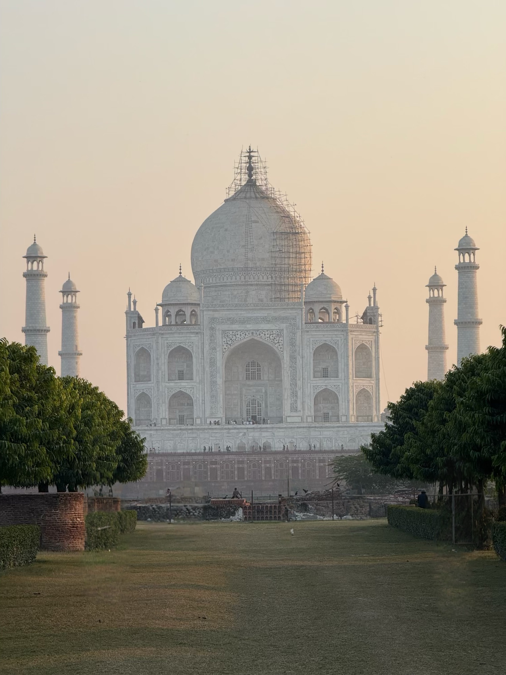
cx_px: 253
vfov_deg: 16.4
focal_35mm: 120
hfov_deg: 12.3
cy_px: 338
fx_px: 2339
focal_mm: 15.66
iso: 50
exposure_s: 1/655
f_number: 2.8
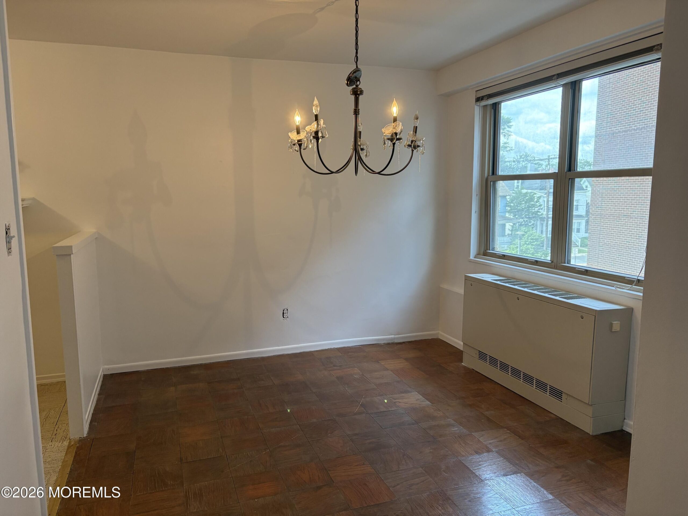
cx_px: 344
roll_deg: +0.3
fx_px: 517
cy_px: 258
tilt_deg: -5.4
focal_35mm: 26
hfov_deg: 67.3
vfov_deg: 53.1
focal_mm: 5.96
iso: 160
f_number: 1.6
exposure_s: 1/120
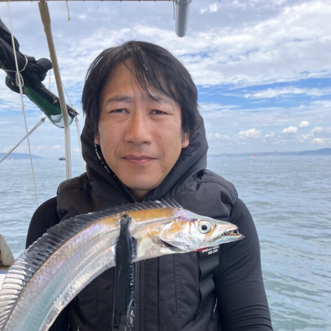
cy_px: 214
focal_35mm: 34
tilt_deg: -8.2
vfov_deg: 47.8
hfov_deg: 48.4
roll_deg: +0.7
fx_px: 368
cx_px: 168
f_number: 1.8
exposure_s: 1/1066
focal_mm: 3.99
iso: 32
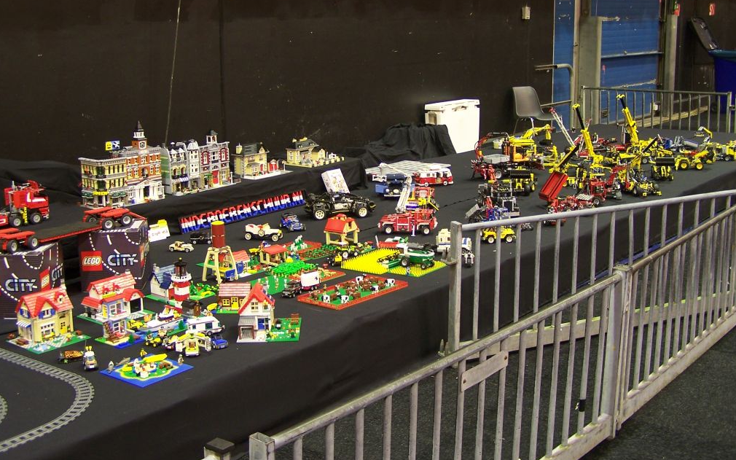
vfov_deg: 29.8
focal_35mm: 43
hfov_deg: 46.2
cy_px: 187
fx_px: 862
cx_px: 370
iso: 80
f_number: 2.8
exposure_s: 1/2
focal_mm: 6.7
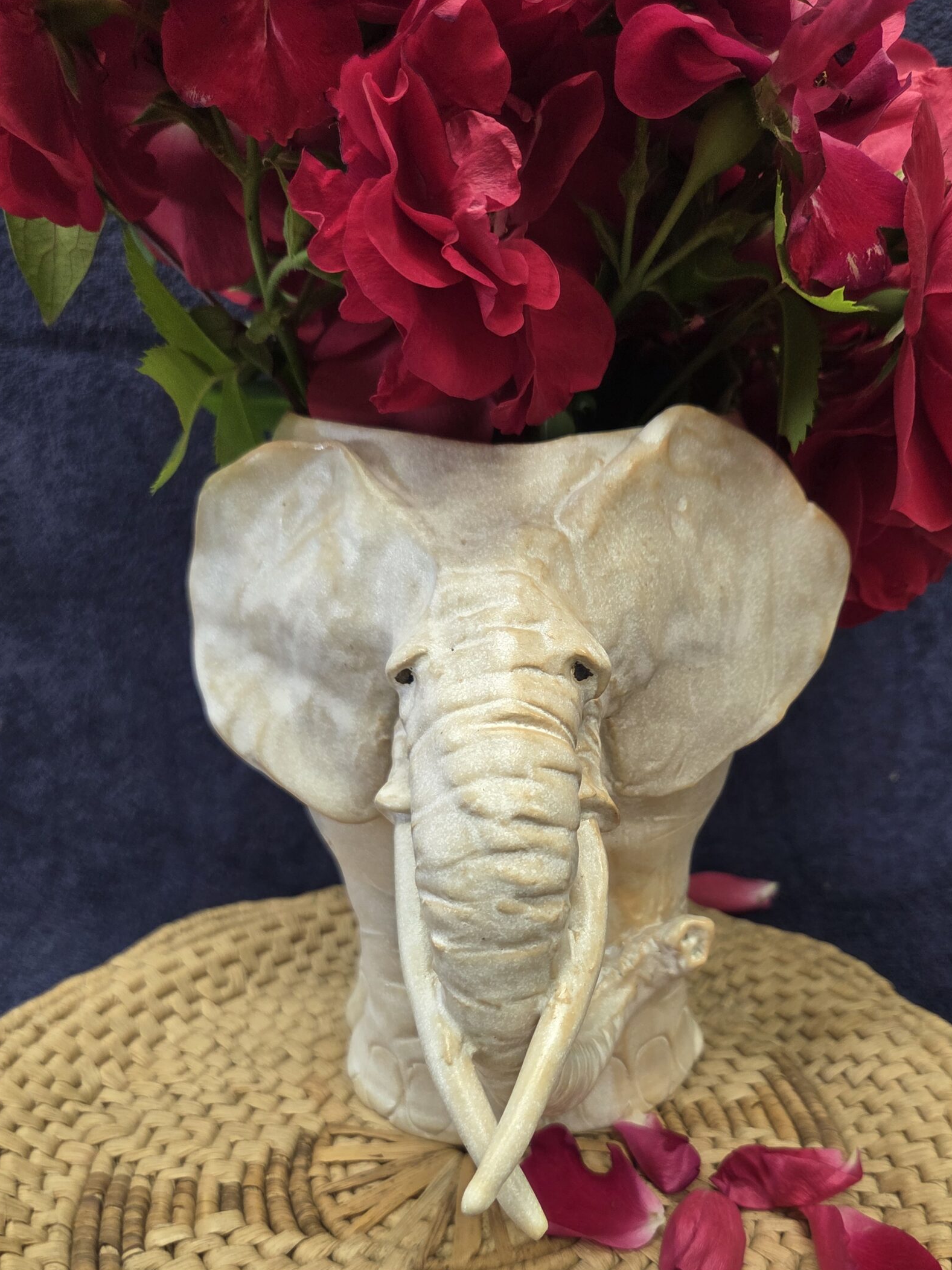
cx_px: 543
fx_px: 1027
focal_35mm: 28
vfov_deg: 62.9
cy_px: 756
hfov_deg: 49.6
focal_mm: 5.4
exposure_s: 1/100
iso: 125
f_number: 1.8
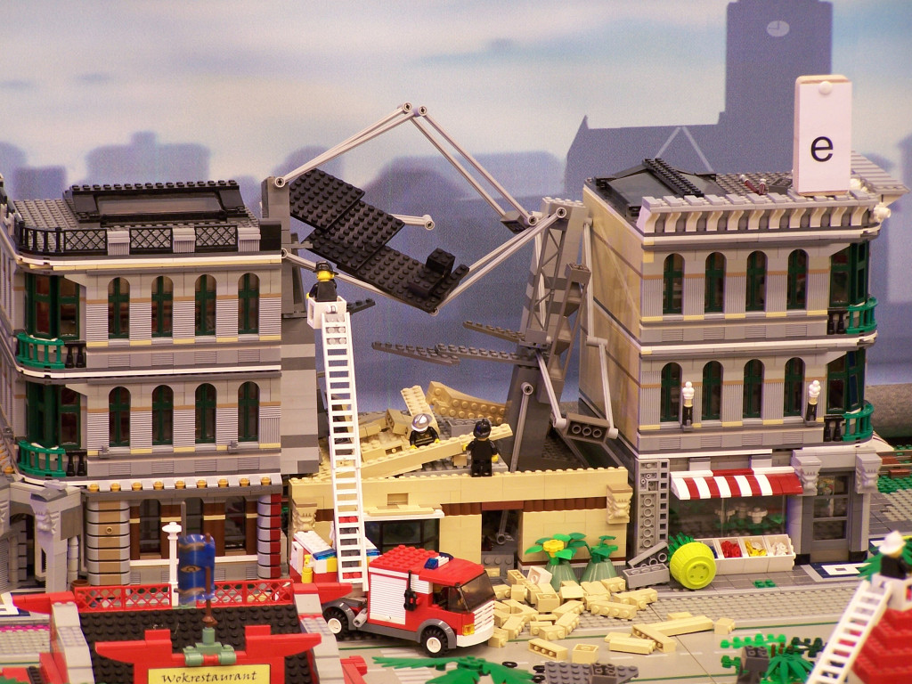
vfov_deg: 8.8
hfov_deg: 11.7
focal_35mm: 169
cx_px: 456
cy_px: 342
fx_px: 4453
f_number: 3.2
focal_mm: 28
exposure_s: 1/3
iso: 80
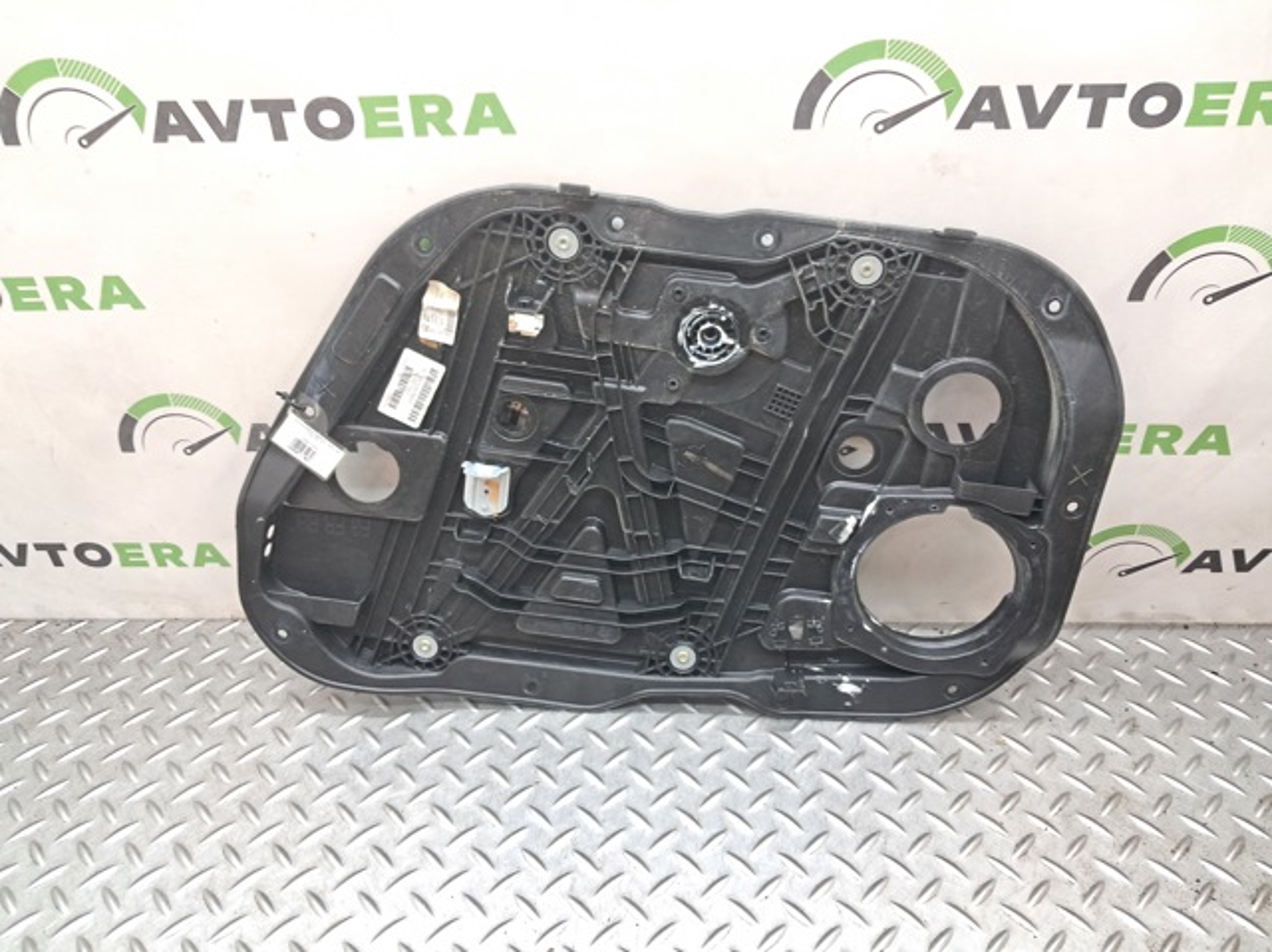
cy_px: 476
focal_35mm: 27
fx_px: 991
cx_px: 636
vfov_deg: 51.3
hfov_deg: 65.4
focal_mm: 4
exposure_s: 1/50
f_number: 1.8
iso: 160
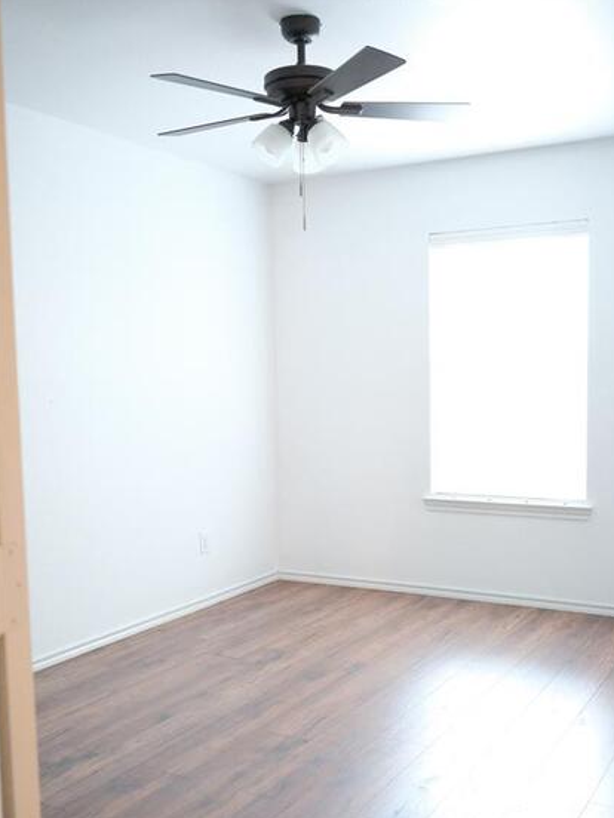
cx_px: 311
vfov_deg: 47.7
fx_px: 922
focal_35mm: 39
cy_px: 468
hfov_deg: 36.8
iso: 8000
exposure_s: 1/125
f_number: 2.8
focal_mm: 23
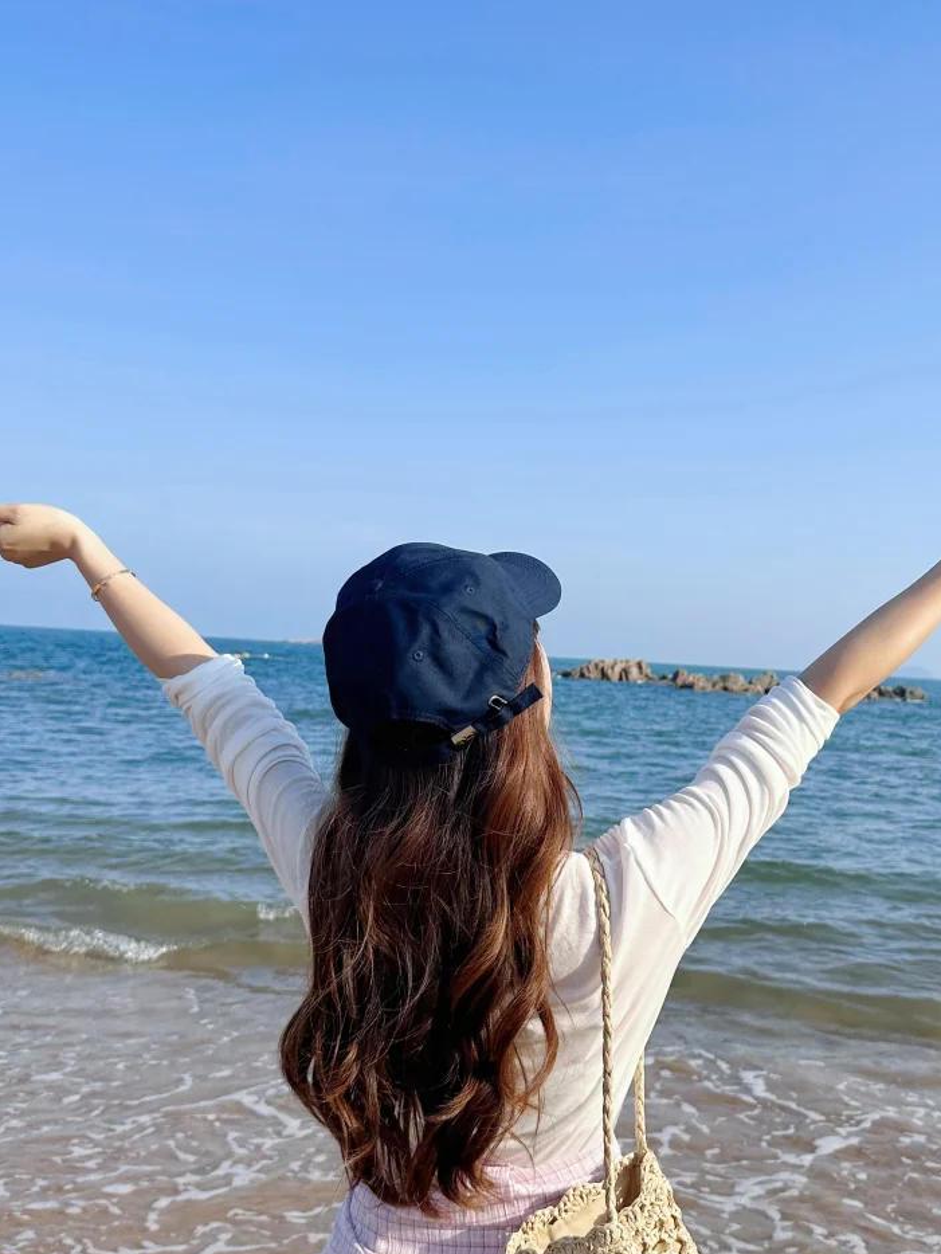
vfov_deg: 50.1
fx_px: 1340
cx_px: 573
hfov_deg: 38.5
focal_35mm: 37
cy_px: 665
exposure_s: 1/4762
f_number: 1.78
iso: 80
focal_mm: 6.86
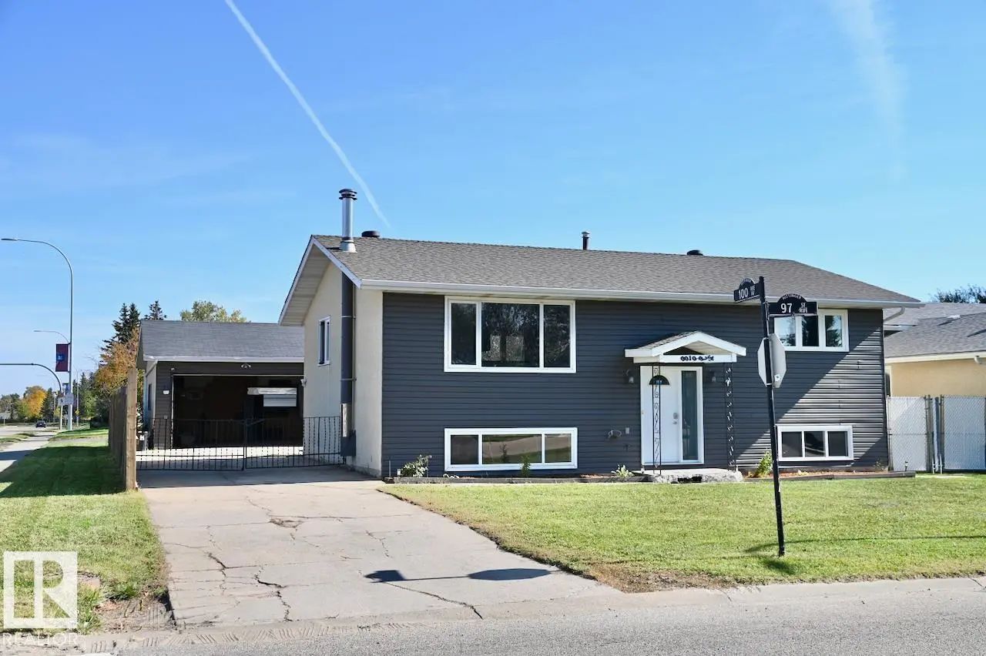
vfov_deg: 35.0
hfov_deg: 50.7
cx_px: 493
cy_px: 328
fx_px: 1040
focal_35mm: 38
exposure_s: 1/200
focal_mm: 38
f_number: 7.1
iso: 100
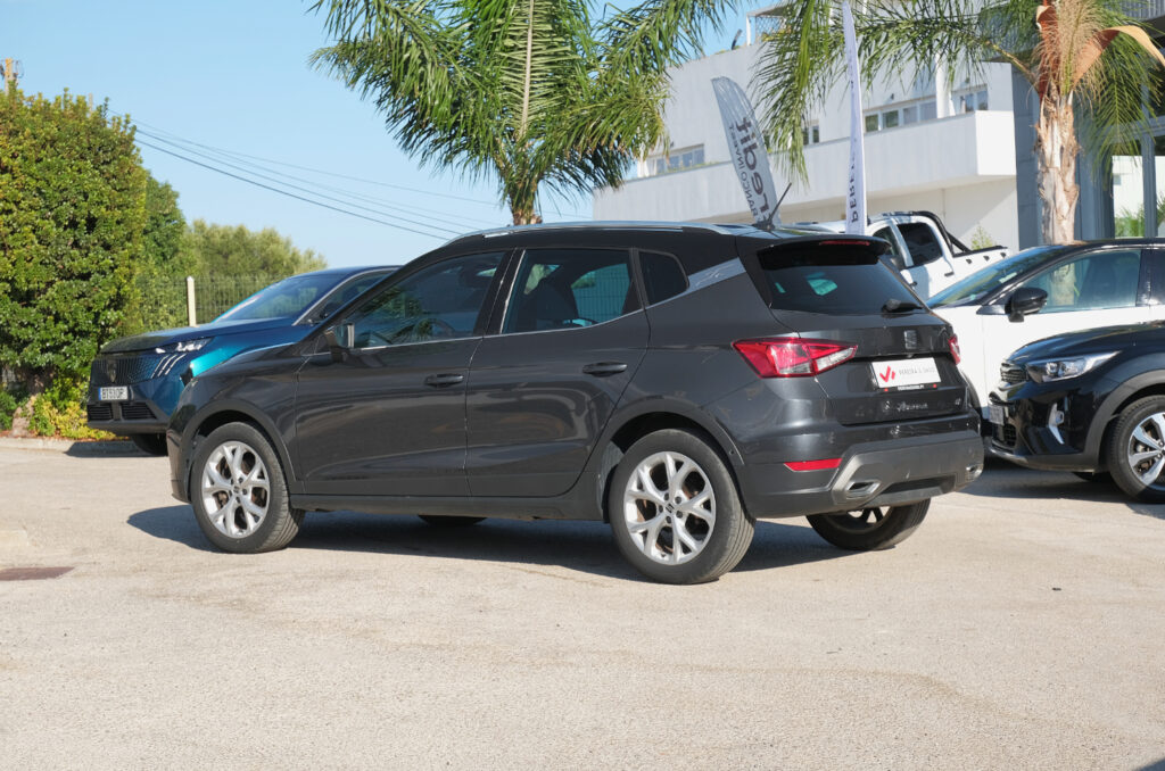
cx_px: 582
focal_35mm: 68
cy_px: 386
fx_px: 2196
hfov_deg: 29.7
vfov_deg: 19.9
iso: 160
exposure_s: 1/200
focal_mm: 45
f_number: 8
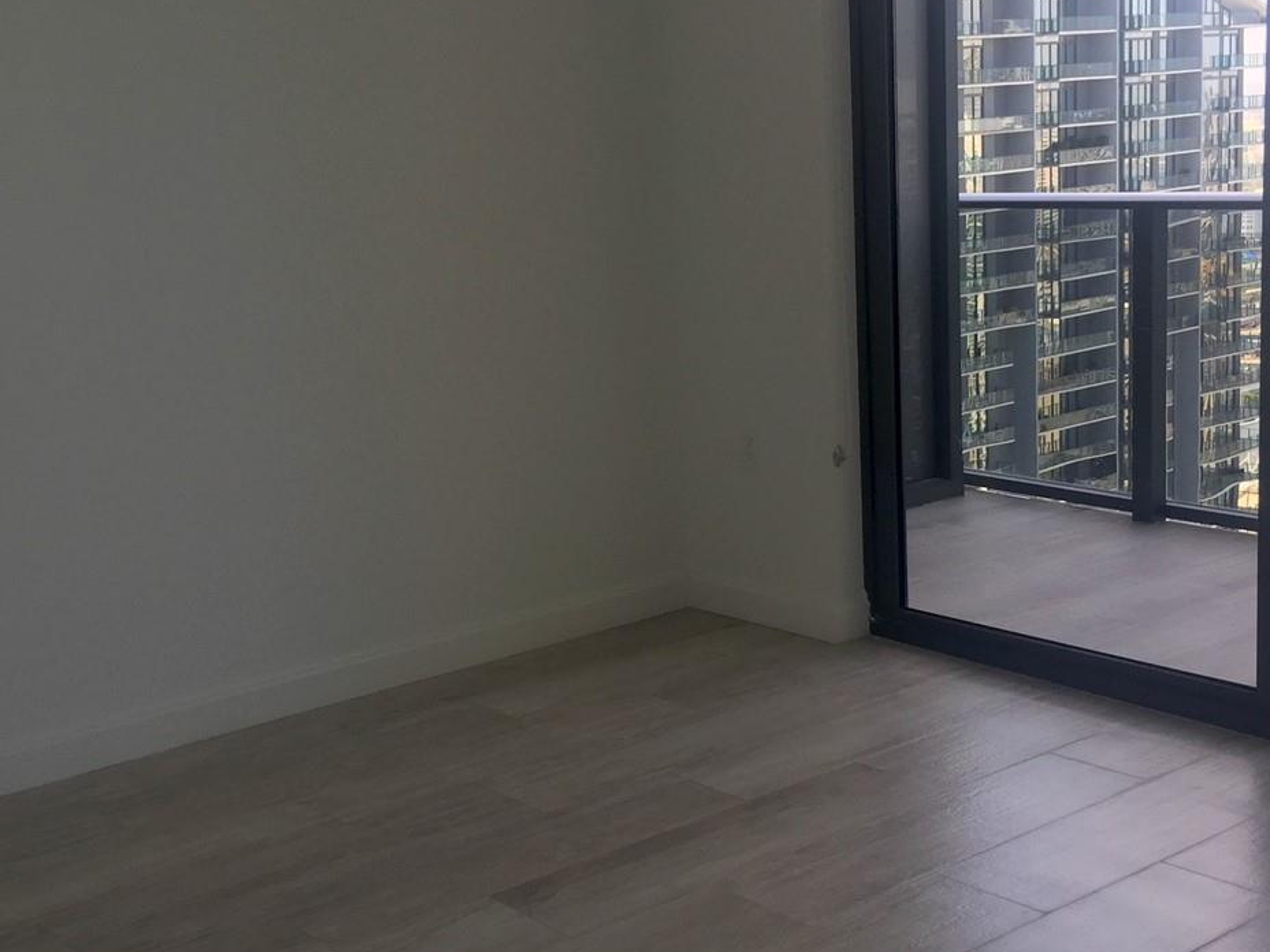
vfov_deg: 29.1
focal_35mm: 50
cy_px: 455
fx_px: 1834
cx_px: 526
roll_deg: +3.1
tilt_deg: -6.8
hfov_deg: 38.1
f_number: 2.2
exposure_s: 1/132
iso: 32
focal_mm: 4.15
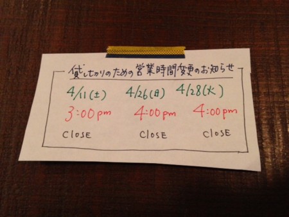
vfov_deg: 43.0
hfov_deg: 55.3
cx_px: 144
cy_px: 108
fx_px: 276
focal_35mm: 33
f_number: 2.4
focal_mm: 4.12
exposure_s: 1/20
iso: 250
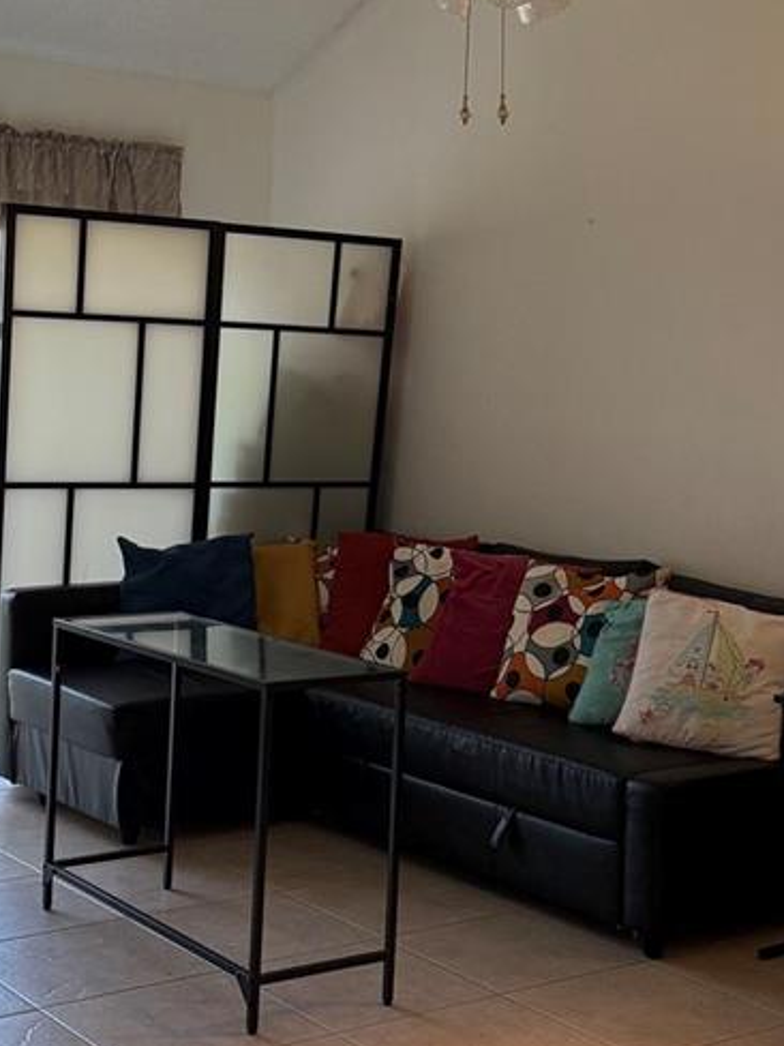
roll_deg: -2.2
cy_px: 495
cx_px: 381
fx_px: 1782
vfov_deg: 32.7
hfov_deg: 24.8
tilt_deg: -3.4
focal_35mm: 59
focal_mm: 6.76
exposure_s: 1/224
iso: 200
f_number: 1.78
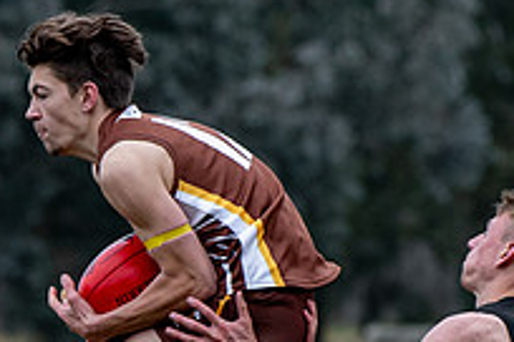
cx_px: 46
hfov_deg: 1.5
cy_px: 343
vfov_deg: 1.0
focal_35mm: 1400
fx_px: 19987
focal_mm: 200
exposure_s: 1/800
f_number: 4
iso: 280
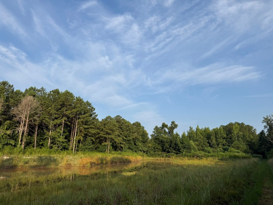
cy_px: 102
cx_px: 136
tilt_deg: +15.4
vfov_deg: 56.8
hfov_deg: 71.6
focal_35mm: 24
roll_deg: -0.3
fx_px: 189
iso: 80
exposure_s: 1/4167
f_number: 1.78
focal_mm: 6.76
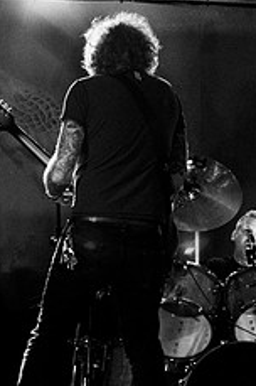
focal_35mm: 103
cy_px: 108
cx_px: 112
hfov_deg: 13.3
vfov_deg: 19.7
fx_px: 1102
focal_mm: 35
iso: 800
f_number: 2.8
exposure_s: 1/80
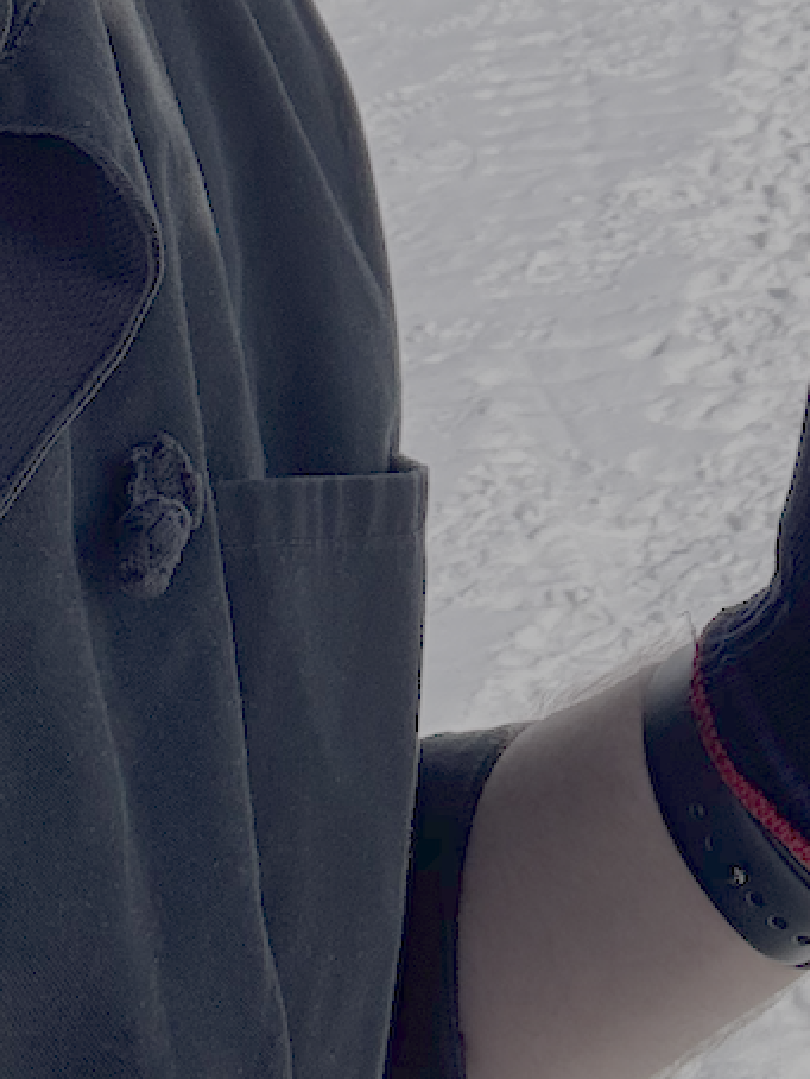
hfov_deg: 16.7
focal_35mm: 88
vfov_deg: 19.7
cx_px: 599
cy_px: -467
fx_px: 2743
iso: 25
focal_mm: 2.69
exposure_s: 1/2070
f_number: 1.9
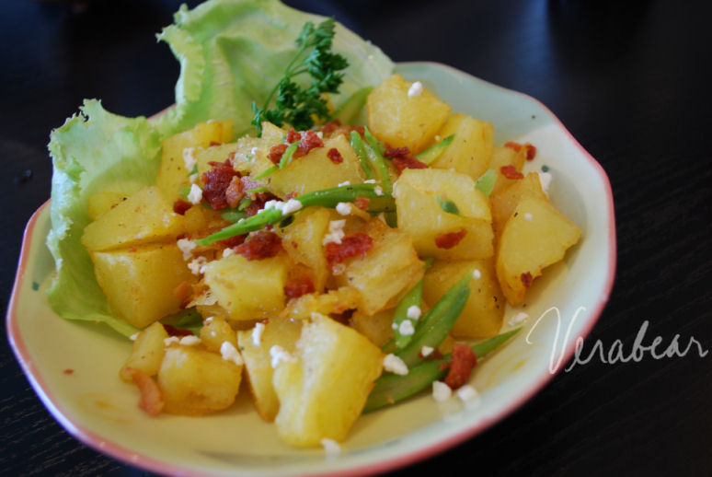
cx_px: 356
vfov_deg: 40.1
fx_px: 653
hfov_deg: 57.2
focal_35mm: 33
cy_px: 238
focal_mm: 22
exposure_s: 1/8
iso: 200
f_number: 4
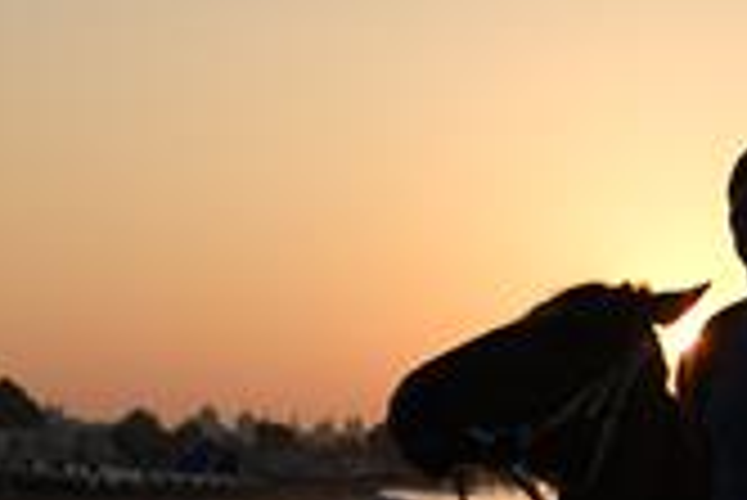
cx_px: 549
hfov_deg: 17.1
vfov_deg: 11.3
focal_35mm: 119
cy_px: 604
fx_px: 2471
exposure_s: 1/3800
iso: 800
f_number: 2.8
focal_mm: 22
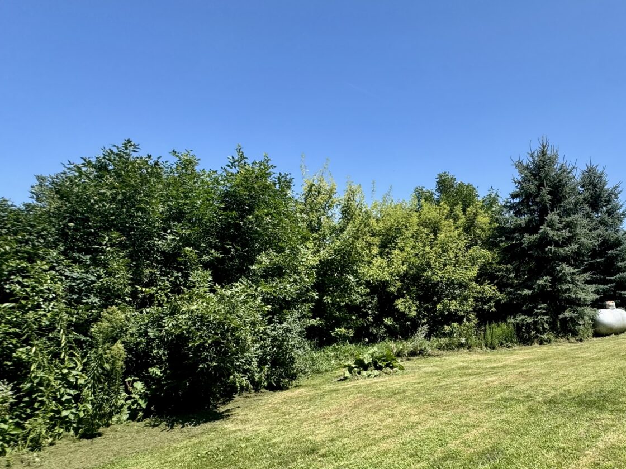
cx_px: 478
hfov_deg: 66.6
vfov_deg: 55.4
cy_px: 321
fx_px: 434
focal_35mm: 24
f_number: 2.2
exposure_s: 1/1217
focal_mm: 2.22
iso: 50
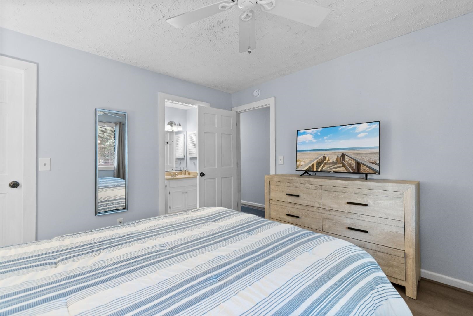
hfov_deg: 100.4
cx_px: 236
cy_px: 158
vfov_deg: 77.3
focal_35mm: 15
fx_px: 197
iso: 100
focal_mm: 10
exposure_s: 1/3
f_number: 4.5
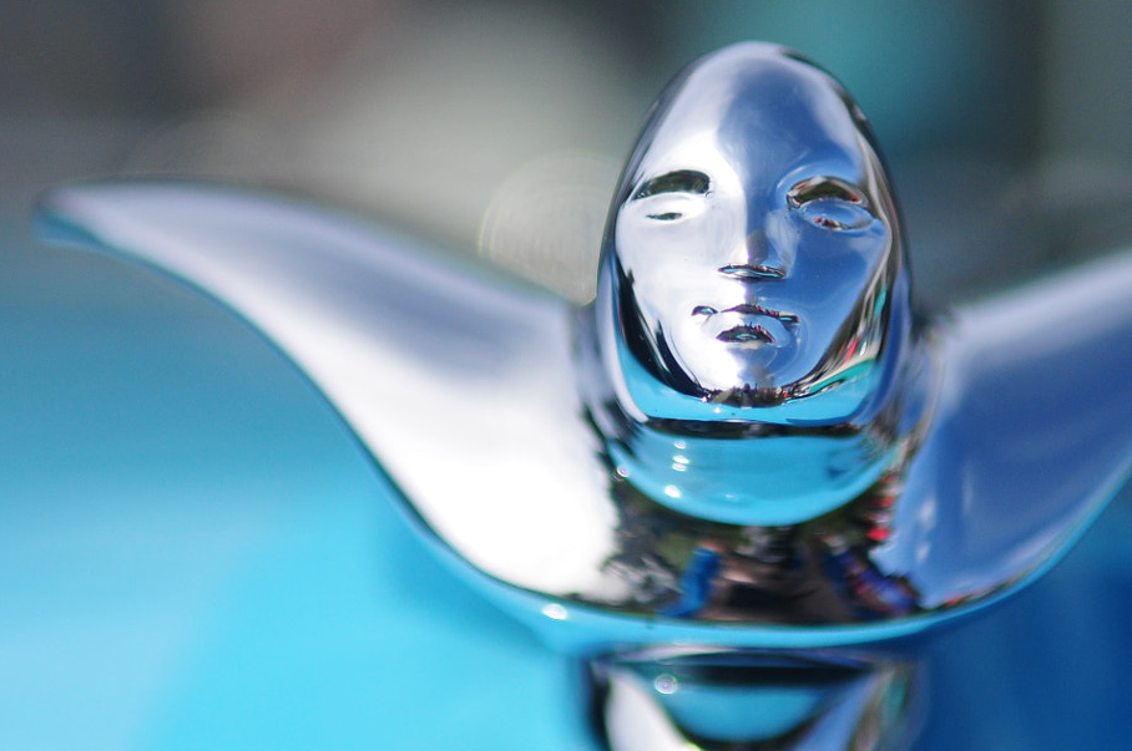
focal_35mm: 186
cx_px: 754
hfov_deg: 11.1
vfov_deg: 7.4
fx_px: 5845
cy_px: 290
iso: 200
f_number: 2.8
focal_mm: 55
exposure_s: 1/3200
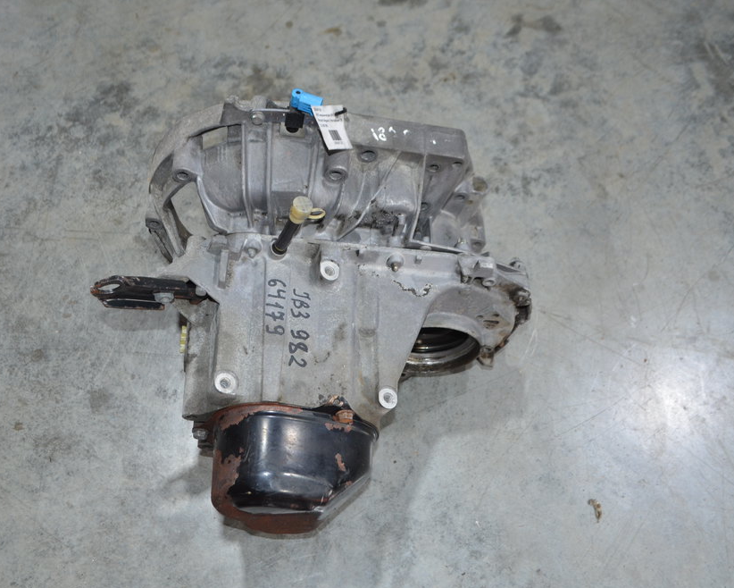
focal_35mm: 35
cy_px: 302
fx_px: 761
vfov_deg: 42.2
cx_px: 333
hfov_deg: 51.4
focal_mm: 20
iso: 640
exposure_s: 1/60
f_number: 3.8
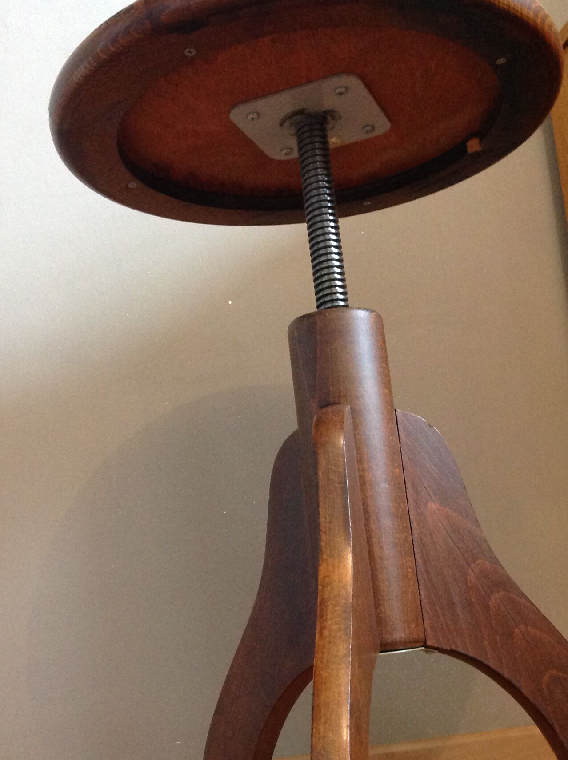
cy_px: 453
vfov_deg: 36.1
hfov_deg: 27.4
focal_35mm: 53
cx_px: 313
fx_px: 1163
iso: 320
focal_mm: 4.28
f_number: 2.4
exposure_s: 1/15
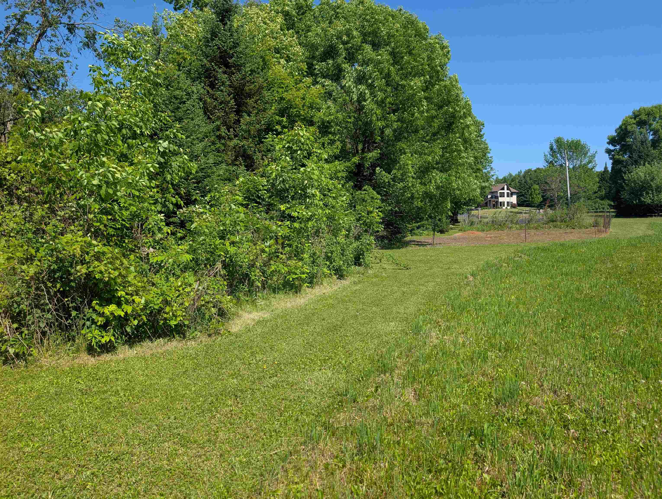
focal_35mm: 24
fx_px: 460
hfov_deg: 71.5
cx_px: 331
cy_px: 250
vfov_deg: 56.9
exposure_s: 1/725
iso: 19
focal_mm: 6.9
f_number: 1.68
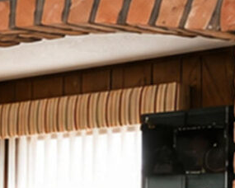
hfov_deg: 9.3
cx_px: -576
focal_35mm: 135
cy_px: 254
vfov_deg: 11.1
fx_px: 939
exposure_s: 1/6
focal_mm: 16
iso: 64
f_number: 4
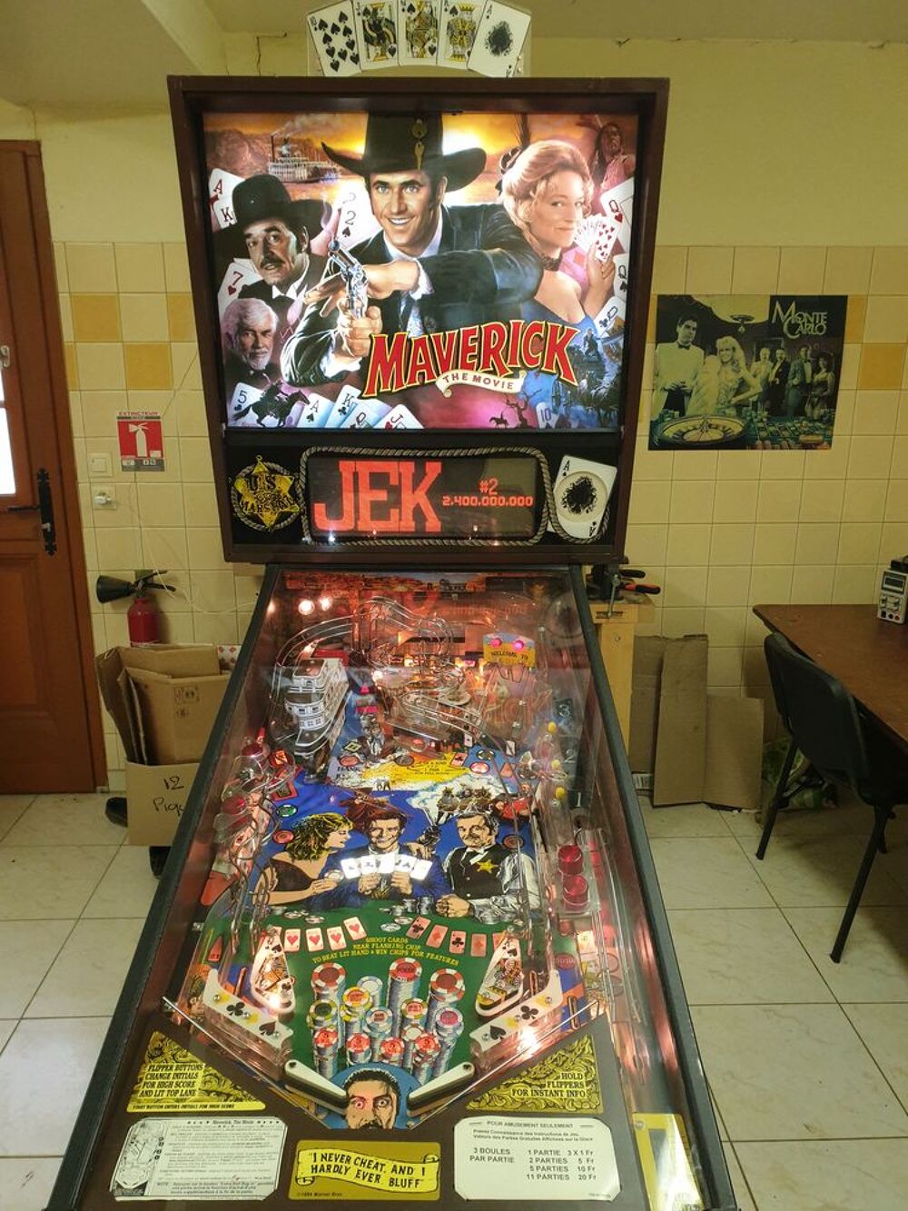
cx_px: 454
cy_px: 606
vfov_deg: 67.3
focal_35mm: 26
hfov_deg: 53.1
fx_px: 909
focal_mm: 4.3
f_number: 2.4
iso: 160
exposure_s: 1/50
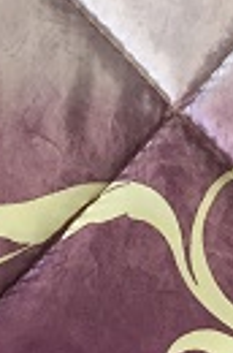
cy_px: -79
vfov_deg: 10.9
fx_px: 1815
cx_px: 89
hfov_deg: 7.3
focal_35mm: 186
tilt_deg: -67.3
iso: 64
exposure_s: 1/33
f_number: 2.2
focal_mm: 4.15
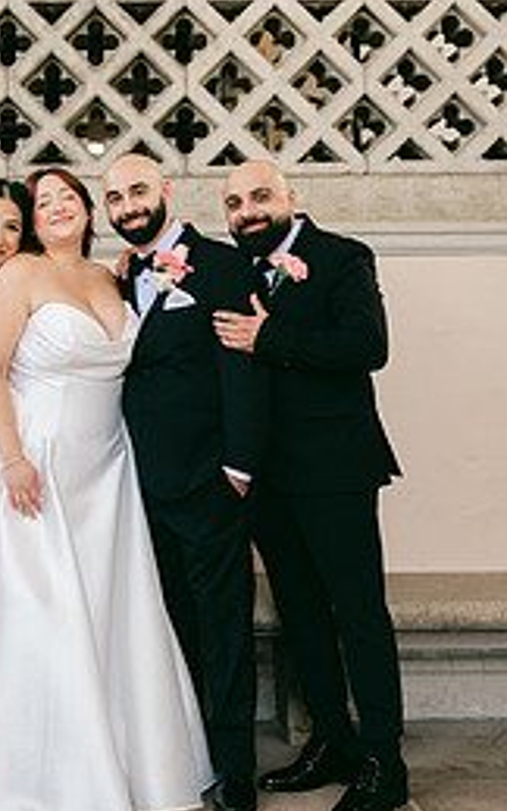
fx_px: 1370
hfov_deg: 20.6
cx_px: 78
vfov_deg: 32.9
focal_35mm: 62
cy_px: 326
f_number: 4
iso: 160
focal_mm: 35
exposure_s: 1/160
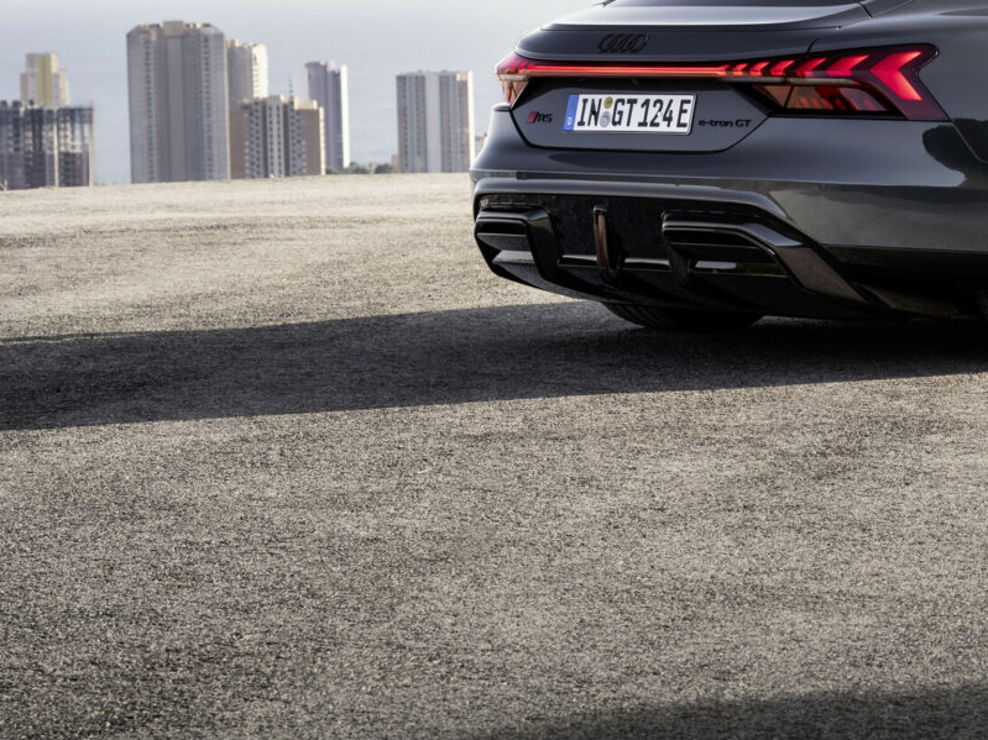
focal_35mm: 157
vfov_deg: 9.4
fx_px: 4480
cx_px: 1389
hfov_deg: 12.1
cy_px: 326
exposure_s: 1/40
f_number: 6.4
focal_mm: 62.4
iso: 100
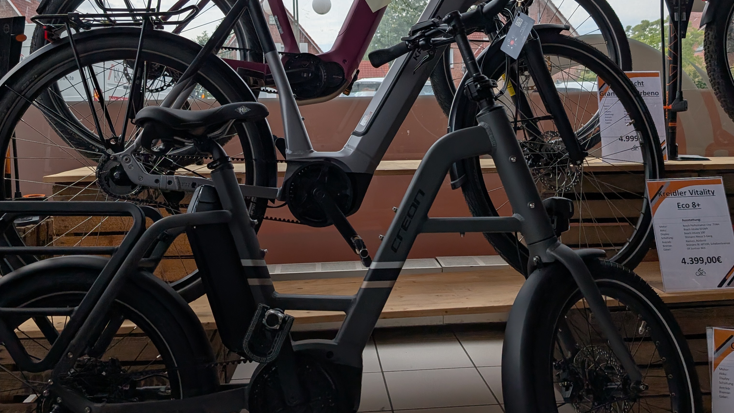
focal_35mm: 35
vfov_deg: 33.5
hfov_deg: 56.6
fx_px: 681
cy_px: 144
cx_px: 367
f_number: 1.68
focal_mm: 6.9
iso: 22
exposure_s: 1/818
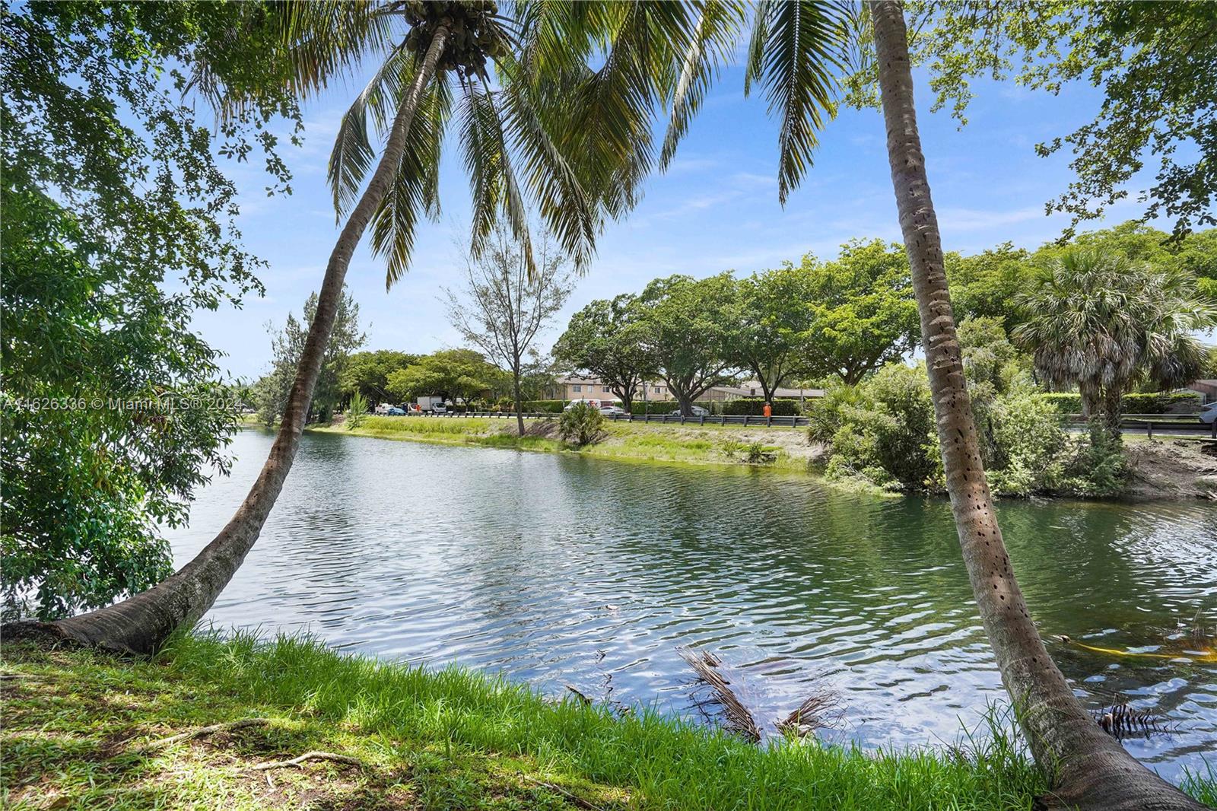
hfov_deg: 93.3
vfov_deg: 70.4
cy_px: 406
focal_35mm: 17
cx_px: 608
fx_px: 575
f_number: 8
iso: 250
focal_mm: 17
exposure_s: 1/200
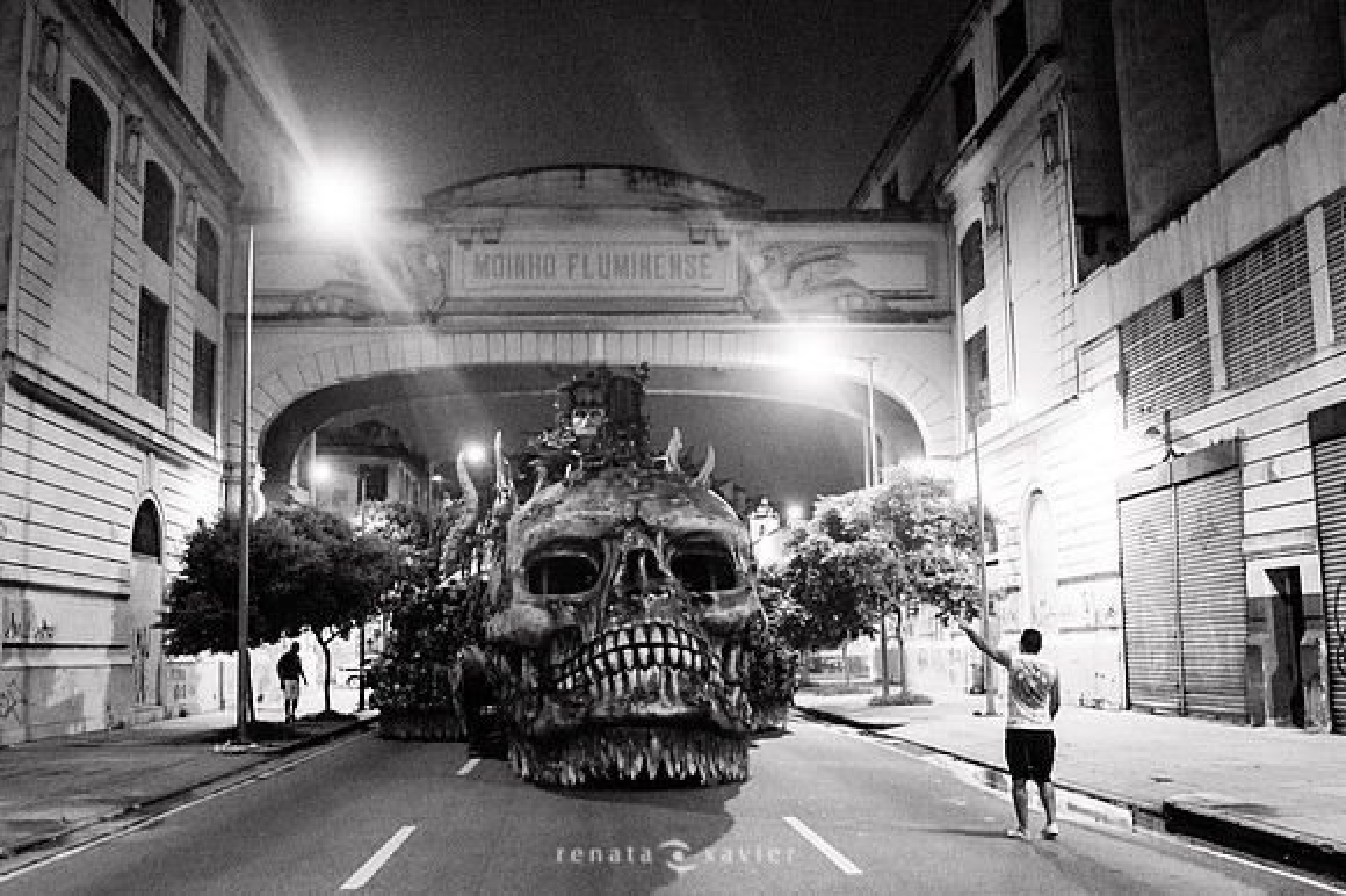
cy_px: 447
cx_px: 691
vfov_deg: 34.9
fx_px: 1424
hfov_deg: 50.6
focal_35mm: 38
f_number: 2.8
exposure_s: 1/200
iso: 2500
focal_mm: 35
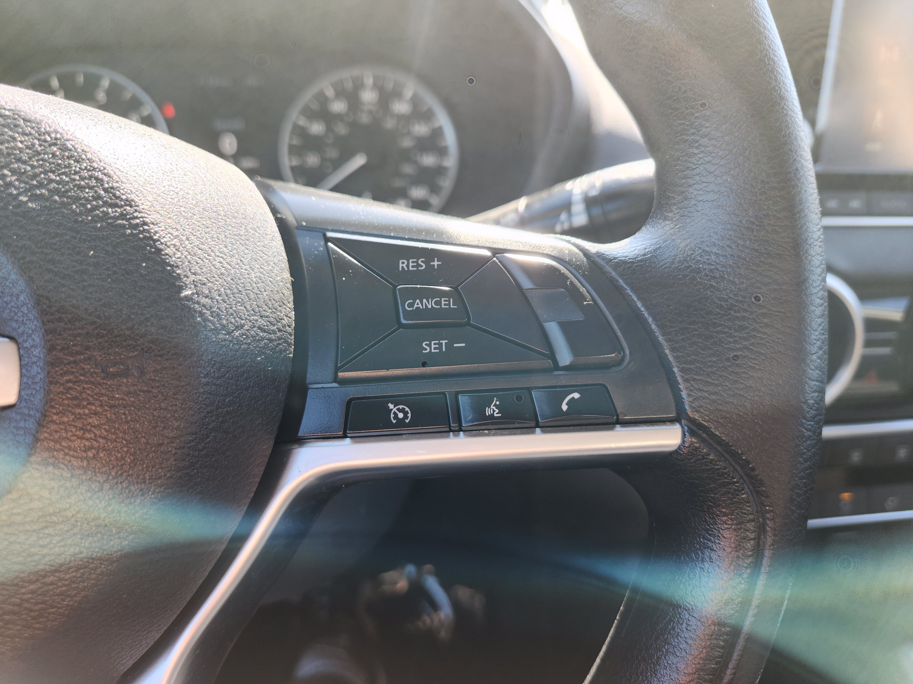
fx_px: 607
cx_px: 456
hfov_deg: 73.9
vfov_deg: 58.9
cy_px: 342
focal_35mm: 23
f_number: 1.8
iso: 80
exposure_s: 1/180
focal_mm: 5.54
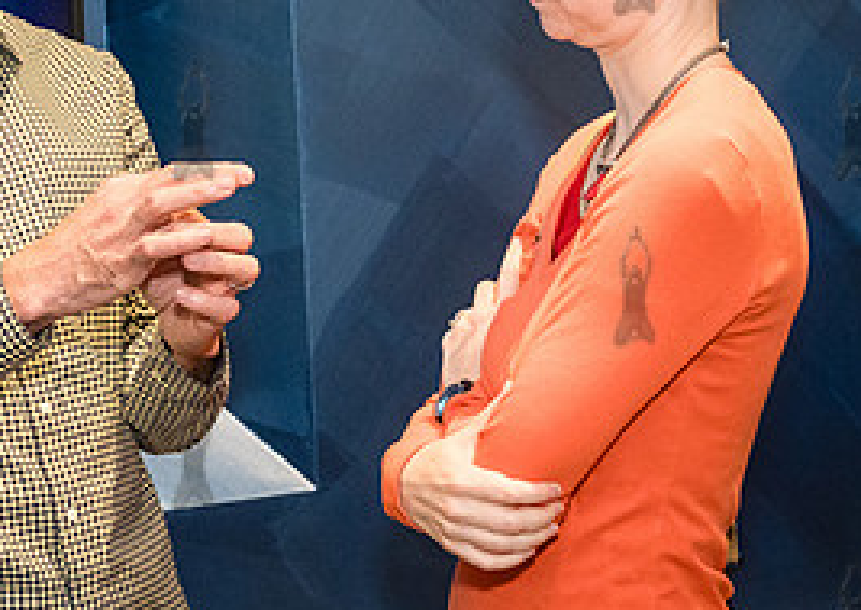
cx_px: 114
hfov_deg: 19.0
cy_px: 97
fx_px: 2535
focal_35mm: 104
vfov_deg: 13.6
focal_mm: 44
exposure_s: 1/320
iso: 6400
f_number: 4
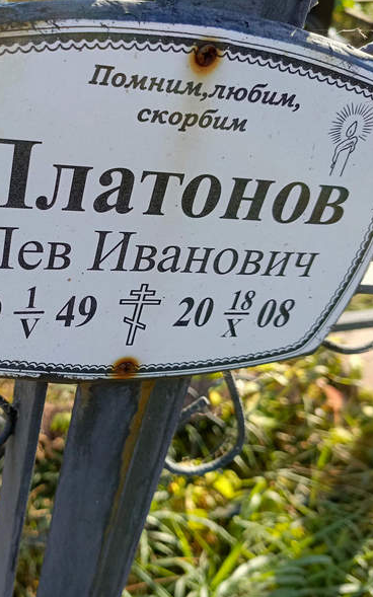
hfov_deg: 34.1
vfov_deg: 54.0
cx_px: 69
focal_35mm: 36
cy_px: 302
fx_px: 586
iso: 112
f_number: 1.69
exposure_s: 1/349
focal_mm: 4.76
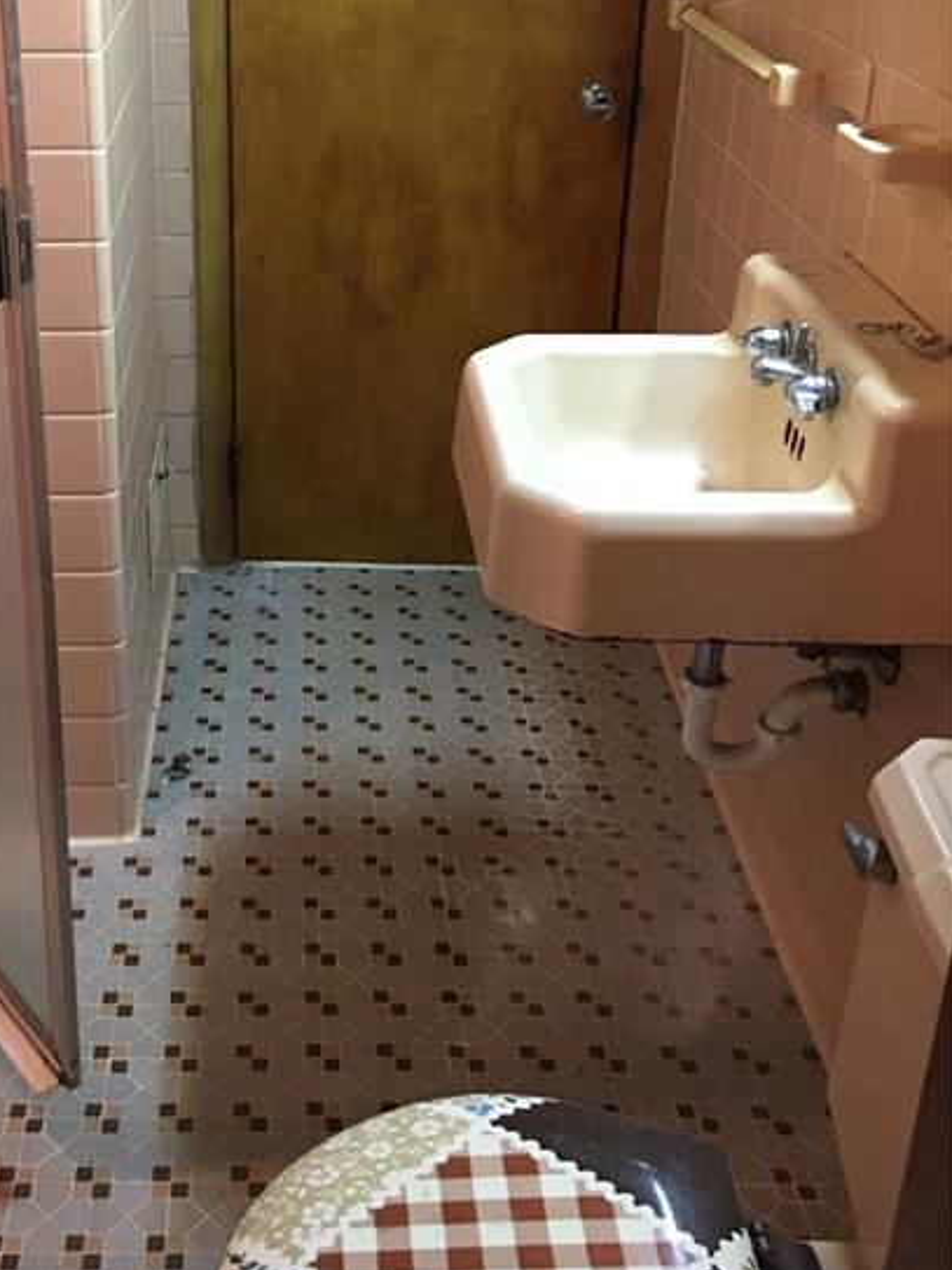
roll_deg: +0.1
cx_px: 283
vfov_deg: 45.0
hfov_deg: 34.6
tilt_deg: -22.6
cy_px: 405
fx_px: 1504
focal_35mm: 41
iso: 100
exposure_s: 1/10
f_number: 2.2
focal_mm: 4.15
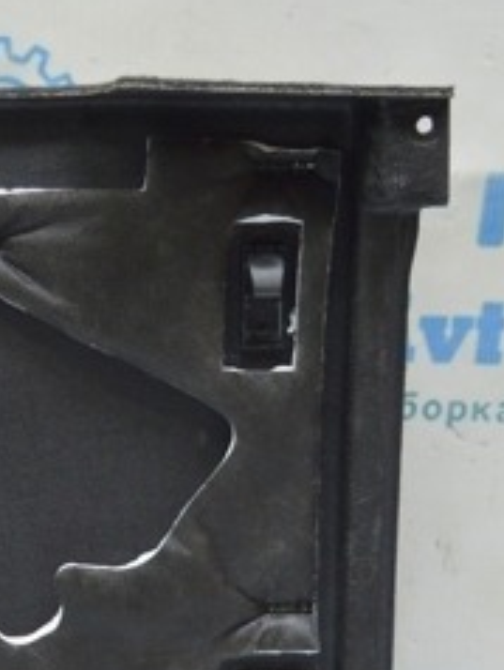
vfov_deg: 23.8
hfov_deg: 17.4
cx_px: -79
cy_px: 472
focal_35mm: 81
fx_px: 1575
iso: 400
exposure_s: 1/40
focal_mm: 21
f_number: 3.8
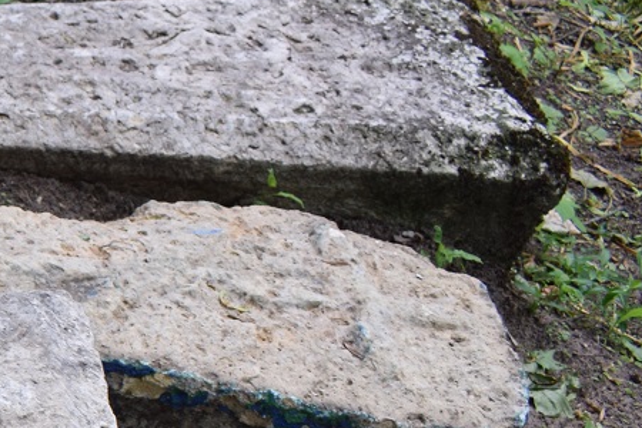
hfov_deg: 18.8
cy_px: 439
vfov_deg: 14.9
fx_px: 1605
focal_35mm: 90
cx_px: -427
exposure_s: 1/125
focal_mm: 18
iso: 400
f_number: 5
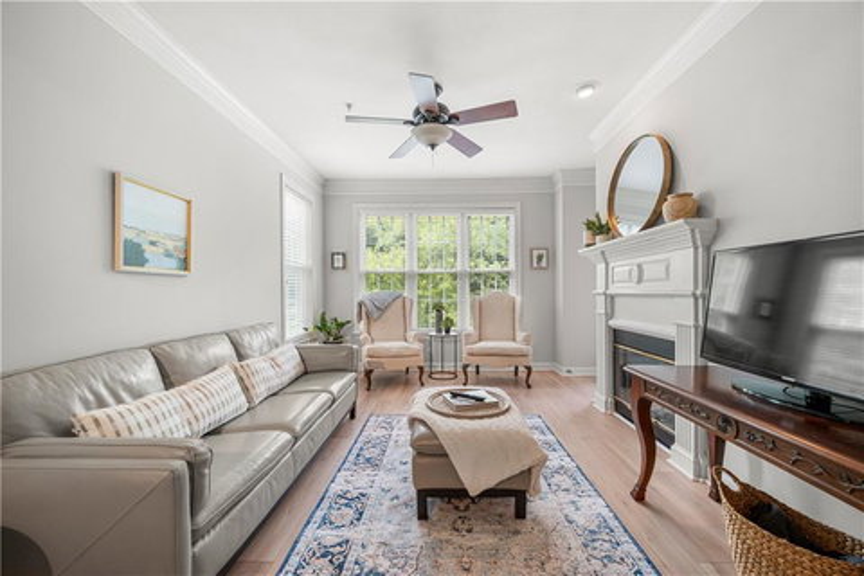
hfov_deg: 104.3
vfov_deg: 81.2
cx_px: 432
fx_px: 336
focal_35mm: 14
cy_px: 288
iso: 640
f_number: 8
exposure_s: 1/20
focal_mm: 14
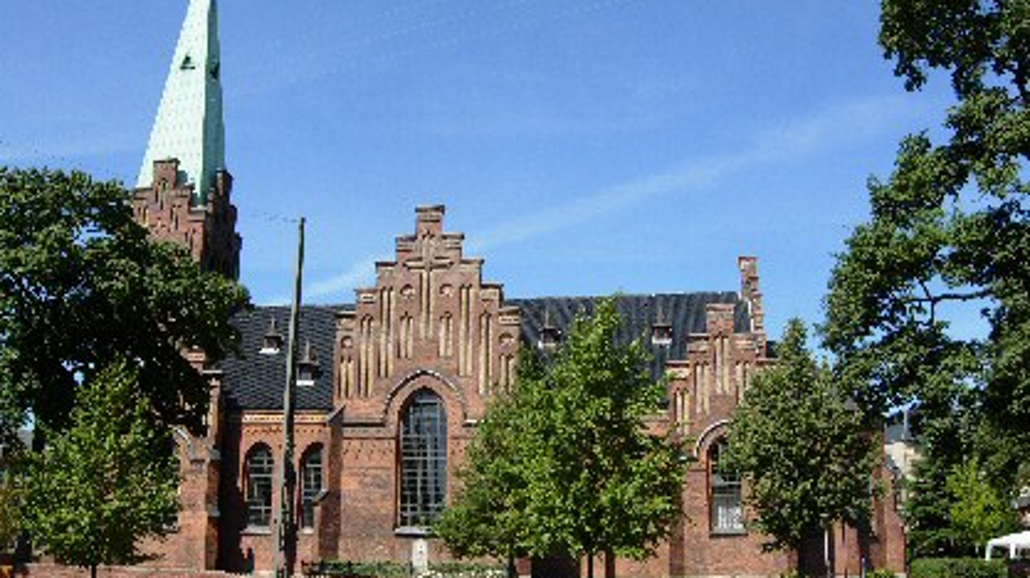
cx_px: 508
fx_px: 1092
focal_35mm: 40
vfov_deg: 29.6
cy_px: 270
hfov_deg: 50.5
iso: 50
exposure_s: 1/235
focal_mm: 7.5
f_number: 6.1
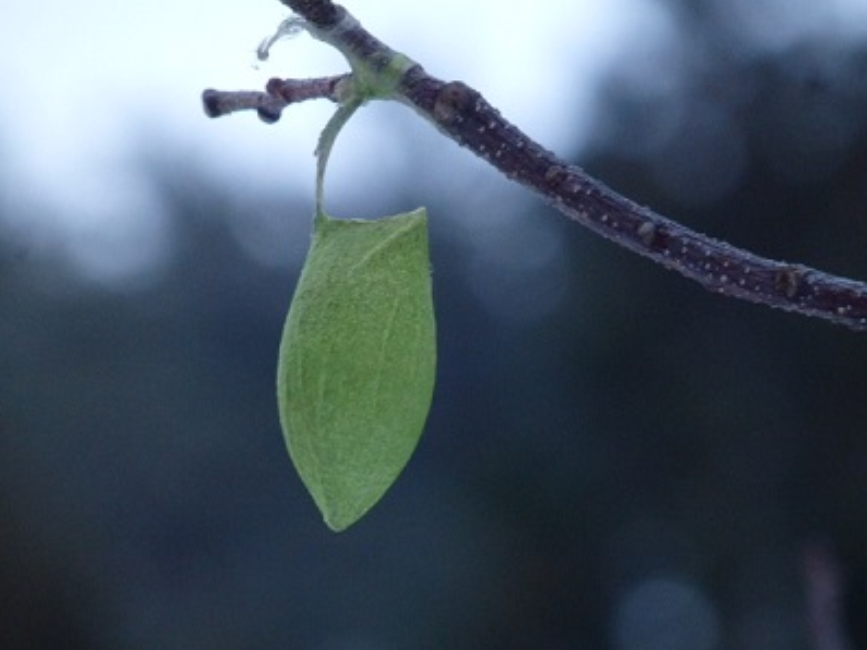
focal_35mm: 536
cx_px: 432
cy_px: 325
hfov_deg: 3.7
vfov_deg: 2.8
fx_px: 13429
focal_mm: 95
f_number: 6.9
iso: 1000
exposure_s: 1/60
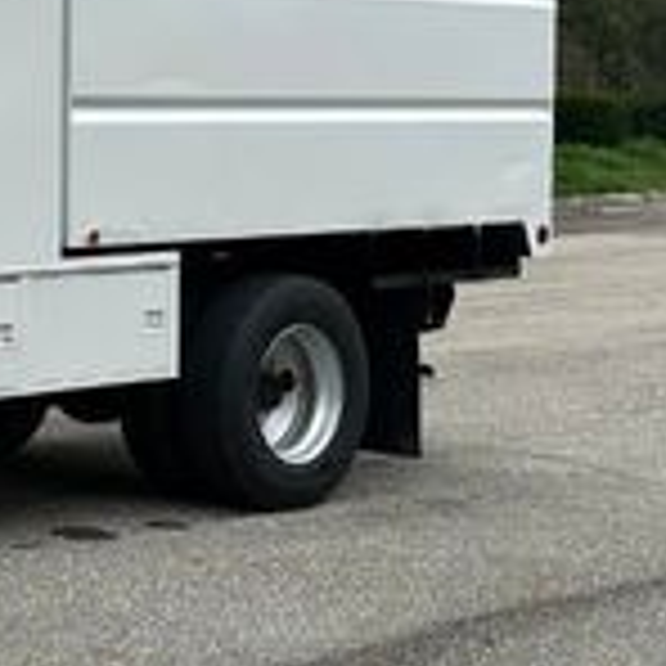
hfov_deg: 17.4
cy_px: 288
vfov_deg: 18.9
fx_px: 2003
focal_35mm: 92
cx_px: -261
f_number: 1.78
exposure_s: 1/1072
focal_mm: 6.86
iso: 80
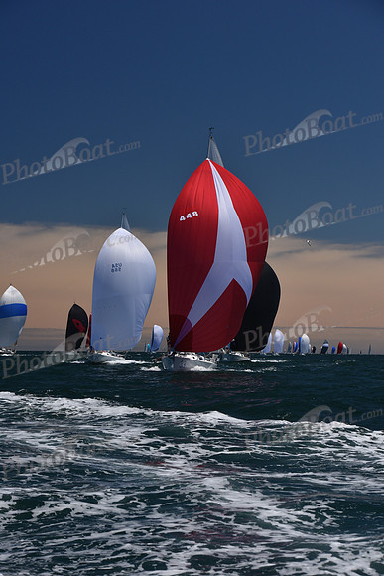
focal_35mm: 95
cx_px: 192
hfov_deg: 14.4
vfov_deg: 21.5
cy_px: 288
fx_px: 1519
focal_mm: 95
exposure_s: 1/800
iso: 250
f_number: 9
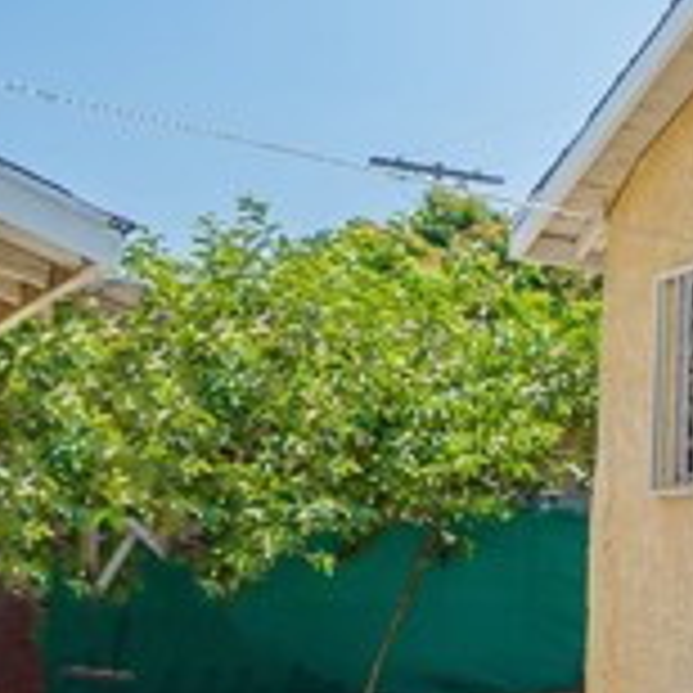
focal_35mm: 53
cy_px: 452
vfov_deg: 32.0
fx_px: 1200
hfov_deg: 19.4
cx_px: 1368
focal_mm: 10
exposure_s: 1/250
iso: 100
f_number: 8
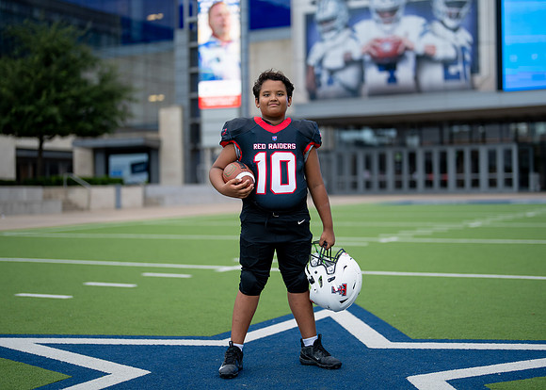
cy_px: 188
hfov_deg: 32.8
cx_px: 291
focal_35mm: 60
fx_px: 928
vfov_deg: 23.7
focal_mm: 50
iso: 100
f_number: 1.2
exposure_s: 1/1250
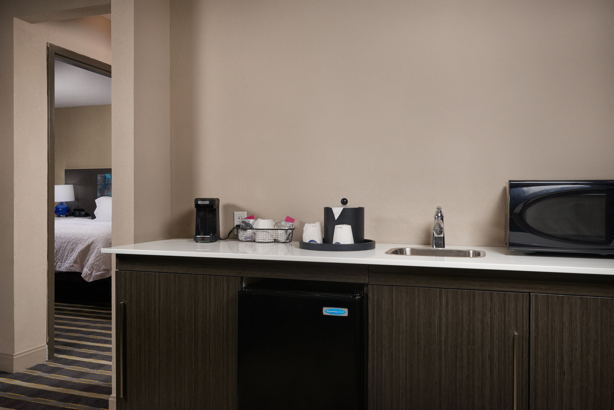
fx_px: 512
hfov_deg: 61.9
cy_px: 205
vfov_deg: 43.6
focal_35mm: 30
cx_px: 307
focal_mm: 30
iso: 400
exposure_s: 1/250
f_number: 8
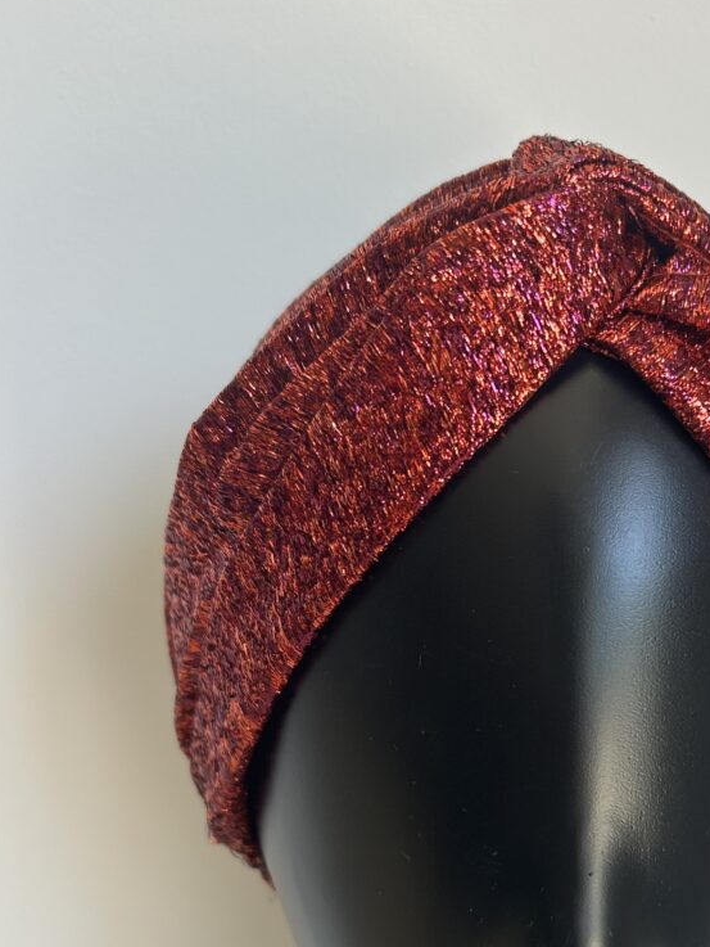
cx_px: 555
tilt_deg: -11.0
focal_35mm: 47
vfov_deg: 39.7
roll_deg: -0.2
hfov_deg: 30.2
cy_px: 673
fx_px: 1285
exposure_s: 1/180
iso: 40
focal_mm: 5.7
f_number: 1.5
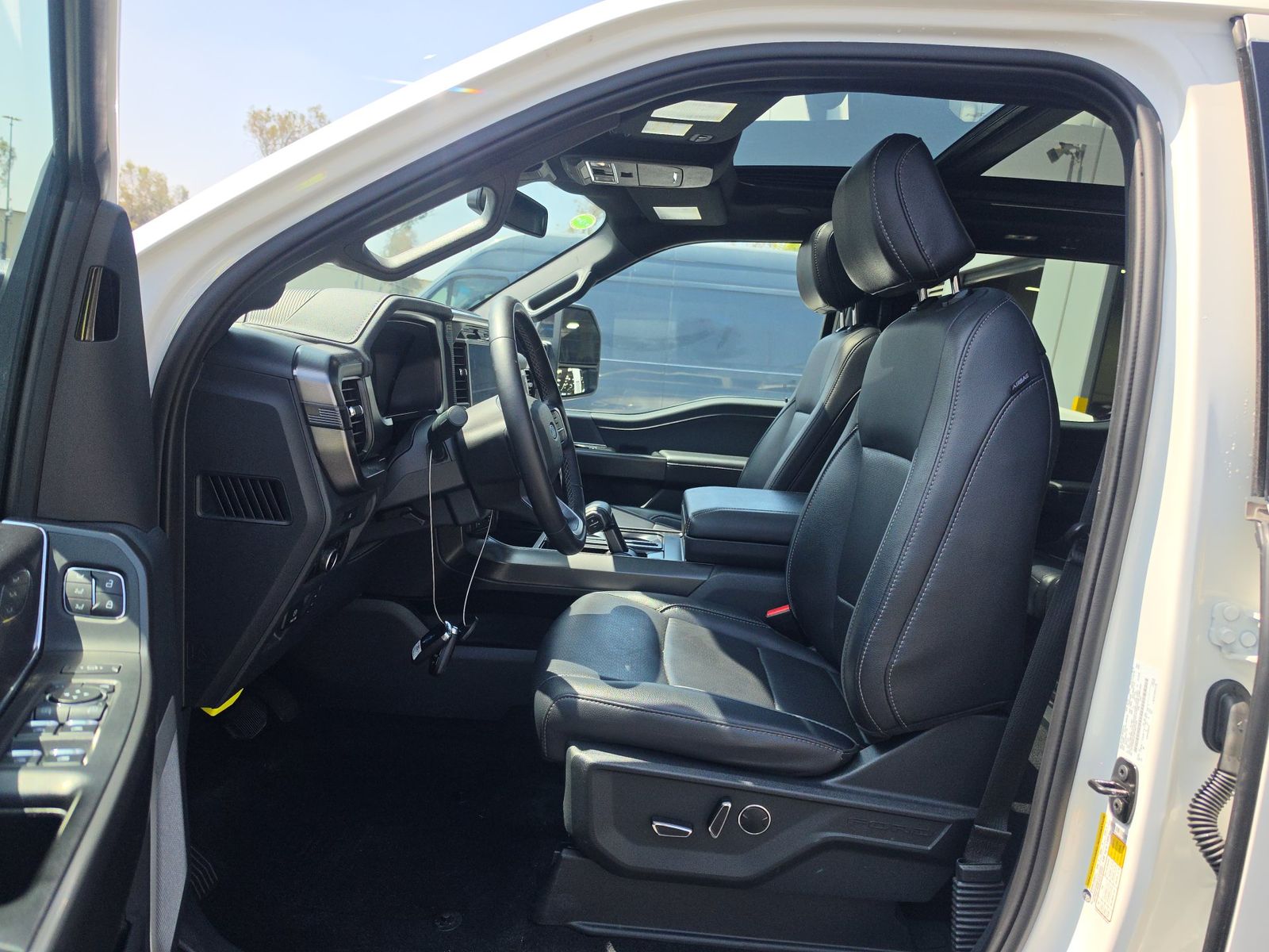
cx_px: 634
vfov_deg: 58.9
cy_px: 476
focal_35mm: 23
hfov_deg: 73.9
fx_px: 843
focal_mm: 6.5
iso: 63
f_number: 1.4
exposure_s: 1/2476
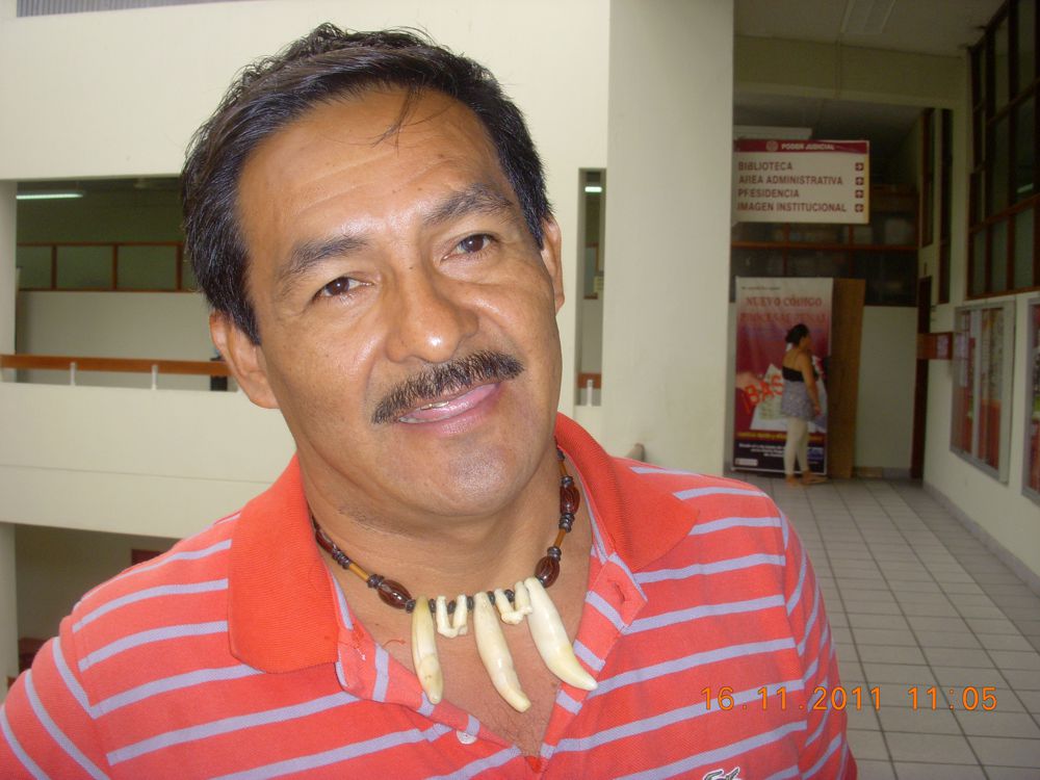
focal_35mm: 38
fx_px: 1142
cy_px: 390
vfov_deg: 37.7
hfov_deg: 49.0
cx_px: 520
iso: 100
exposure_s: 1/30
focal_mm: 6.3
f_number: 3.3
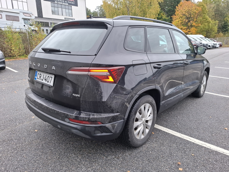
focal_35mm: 23
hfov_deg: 73.9
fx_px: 152
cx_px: 114
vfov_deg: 58.9
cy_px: 86
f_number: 1.8
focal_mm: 5.54
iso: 50
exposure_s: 1/158
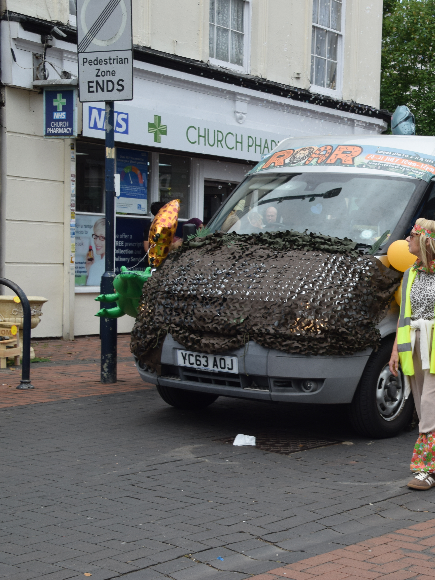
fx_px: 1089
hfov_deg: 21.9
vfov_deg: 29.8
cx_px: 409
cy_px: 290
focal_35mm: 65
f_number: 8
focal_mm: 30
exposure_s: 1/250
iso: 220
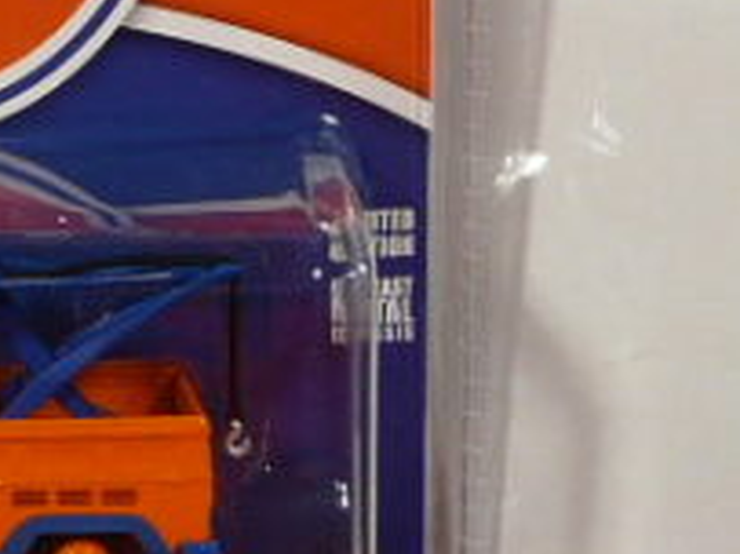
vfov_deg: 11.0
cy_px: -73
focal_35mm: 133
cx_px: -106
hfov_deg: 14.4
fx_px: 2842
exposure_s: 1/60
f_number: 2.8
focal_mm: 4.6
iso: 100
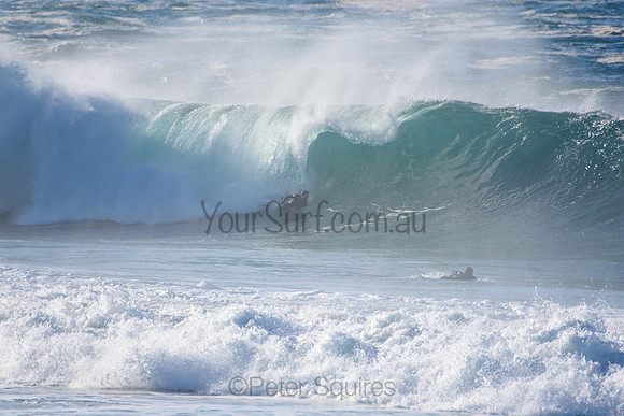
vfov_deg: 1.8
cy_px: 208
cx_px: 312
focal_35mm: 750
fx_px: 13002
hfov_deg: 2.7
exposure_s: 1/2000
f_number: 5.6
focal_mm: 500
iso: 280
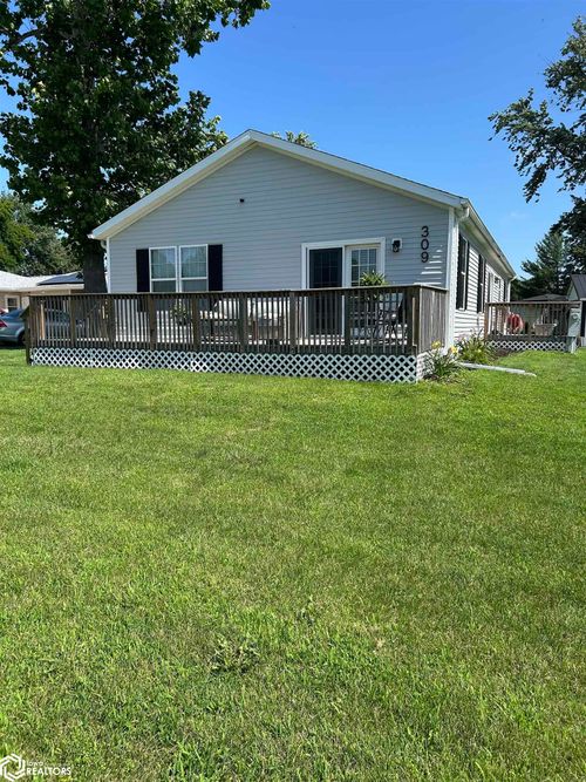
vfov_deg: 67.3
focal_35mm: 26
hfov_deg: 53.0
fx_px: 587
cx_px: 293
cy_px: 391
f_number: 1.5
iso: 50
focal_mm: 5.7
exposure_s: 1/2695
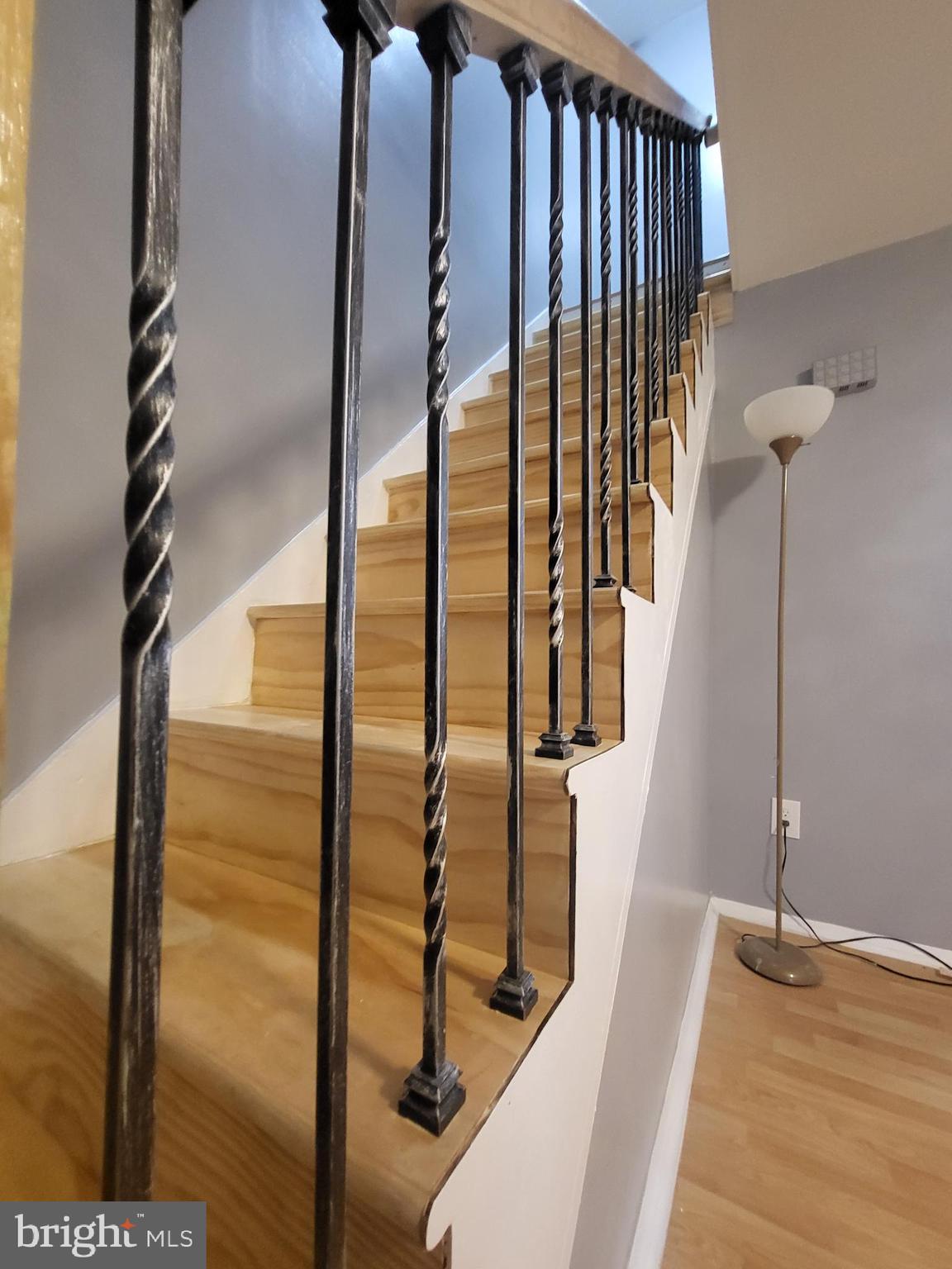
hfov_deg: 89.9
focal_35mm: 13
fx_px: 477
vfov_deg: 106.2
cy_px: 634
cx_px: 476
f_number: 2.2
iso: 500
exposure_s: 1/30
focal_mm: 1.74
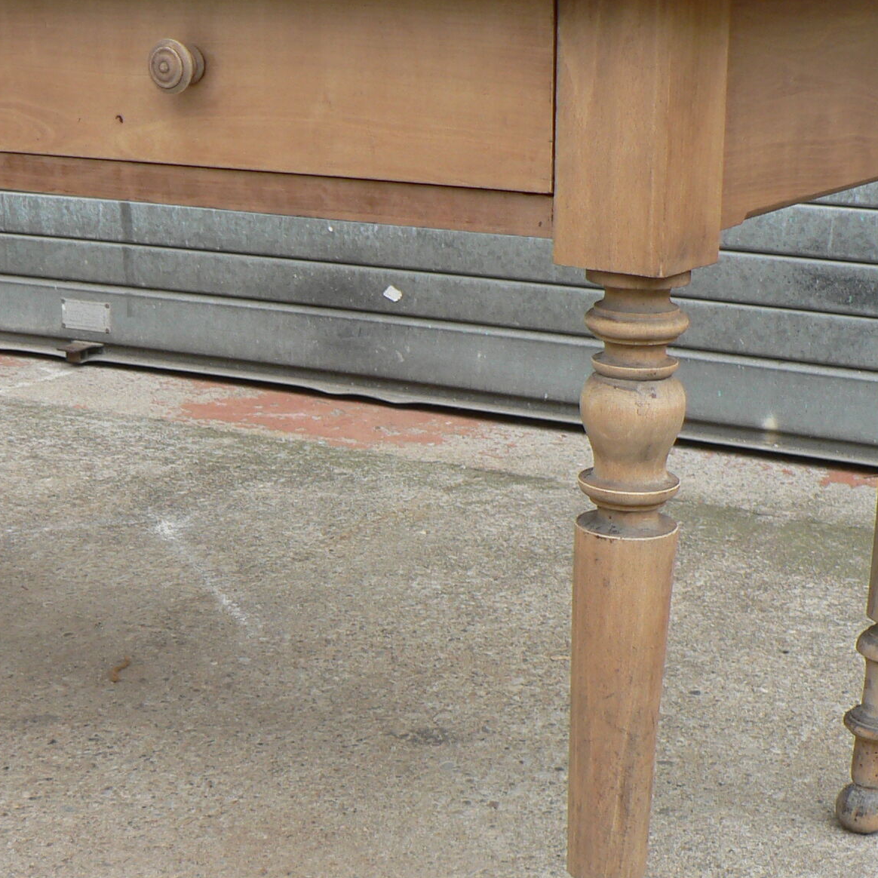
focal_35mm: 70
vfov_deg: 24.6
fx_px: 2009
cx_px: 246
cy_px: 517
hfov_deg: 24.4
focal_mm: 6
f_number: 2.8
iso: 80
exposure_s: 1/160
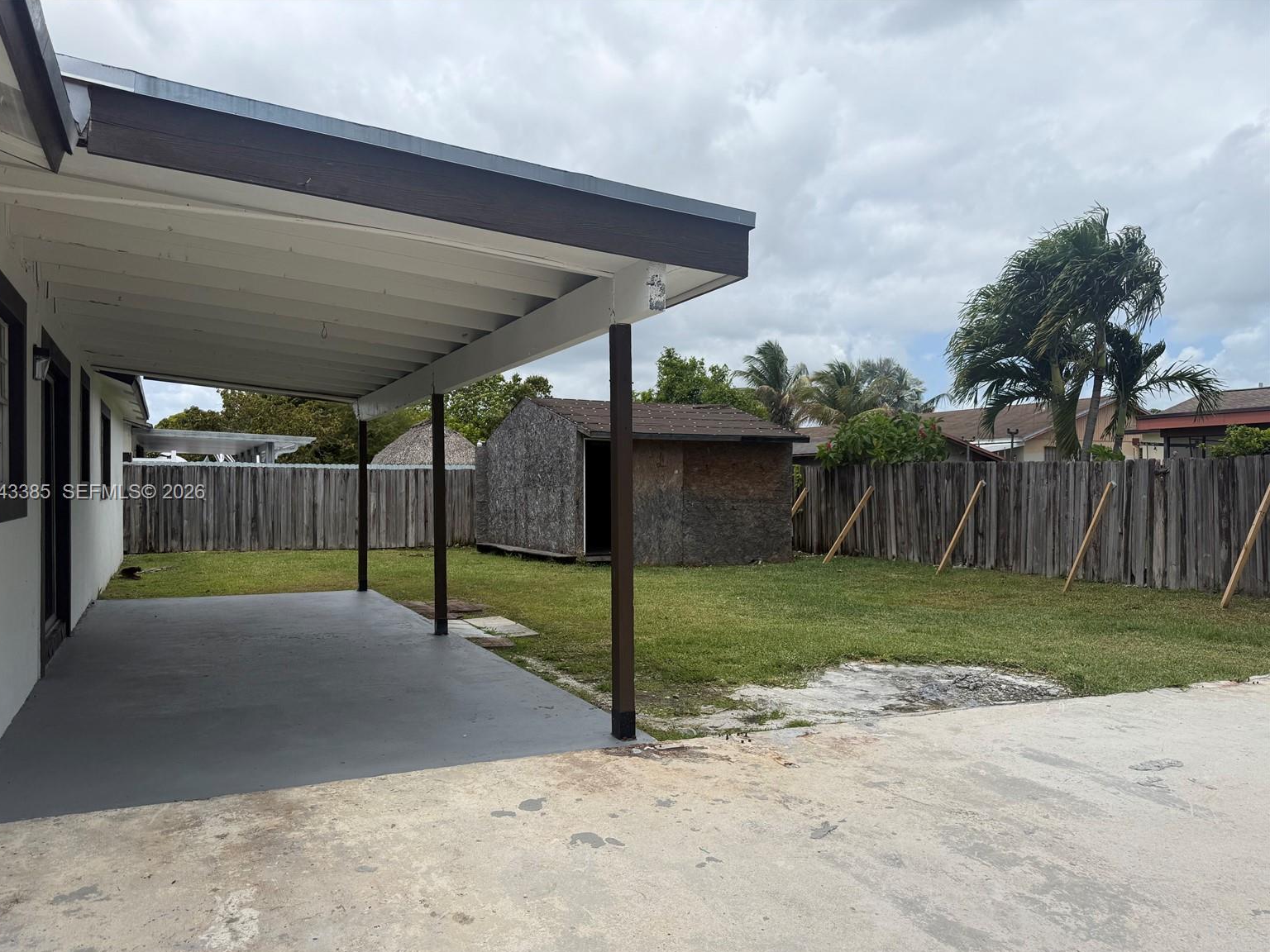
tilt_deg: +1.2
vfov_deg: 54.9
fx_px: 917
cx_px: 609
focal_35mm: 25
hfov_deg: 69.4
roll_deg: +0.2
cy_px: 493
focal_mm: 6.76
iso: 80
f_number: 1.78
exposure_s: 1/6173
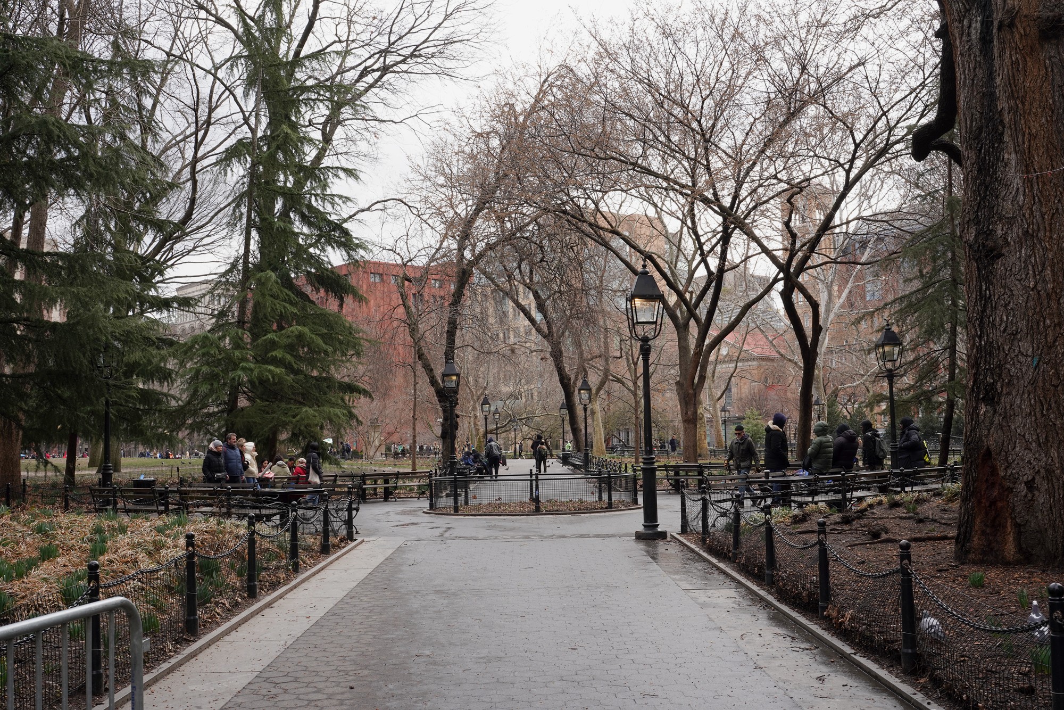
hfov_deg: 48.5
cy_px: 355
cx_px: 532
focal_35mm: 40
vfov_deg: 33.4
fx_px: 1182
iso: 400
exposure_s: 1/100
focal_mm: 40
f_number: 14
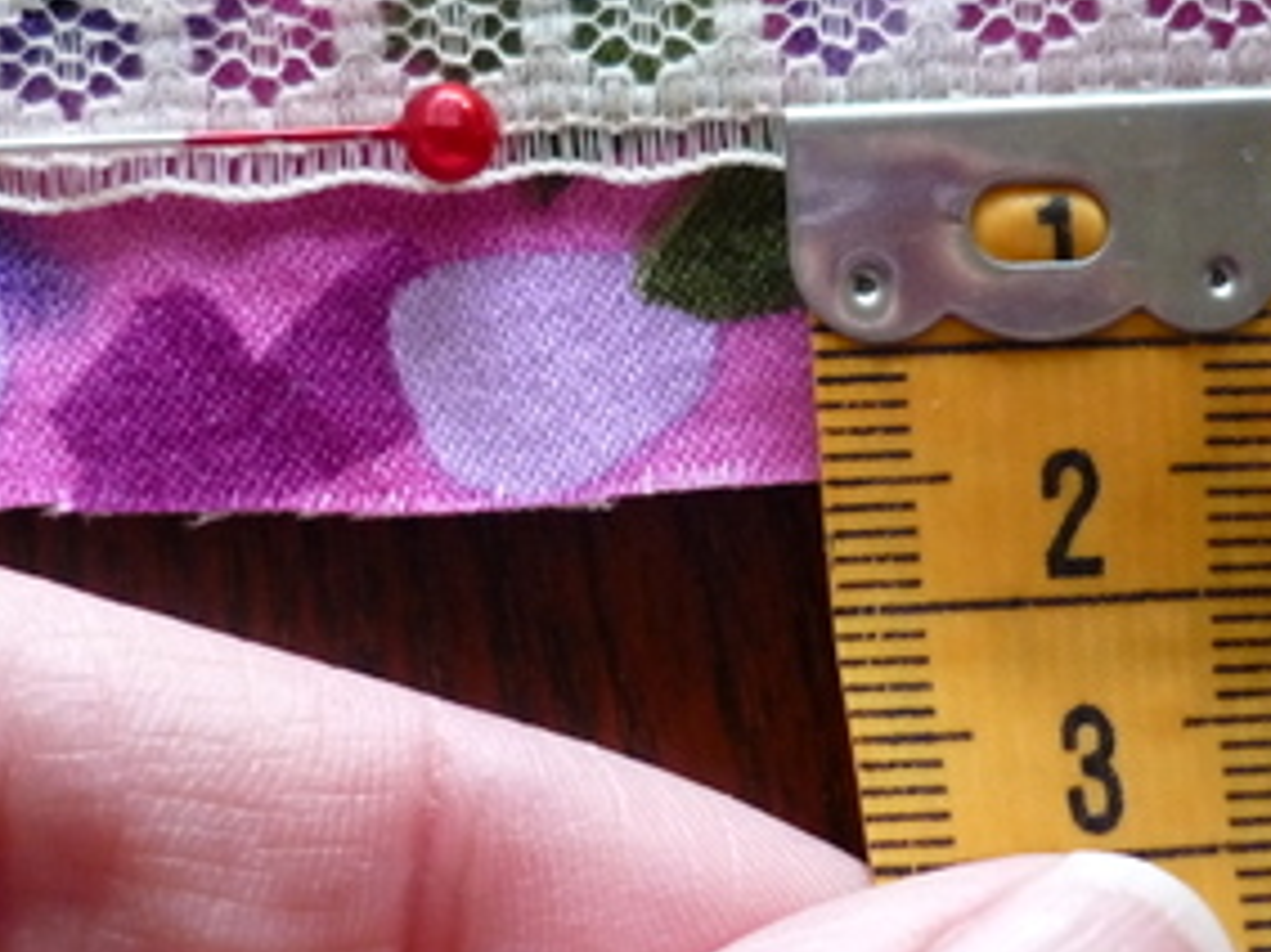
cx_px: 552
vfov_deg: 20.9
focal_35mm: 70
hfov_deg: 27.8
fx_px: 2569
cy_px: 319
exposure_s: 1/30
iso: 320
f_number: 2.8
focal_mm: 5.5
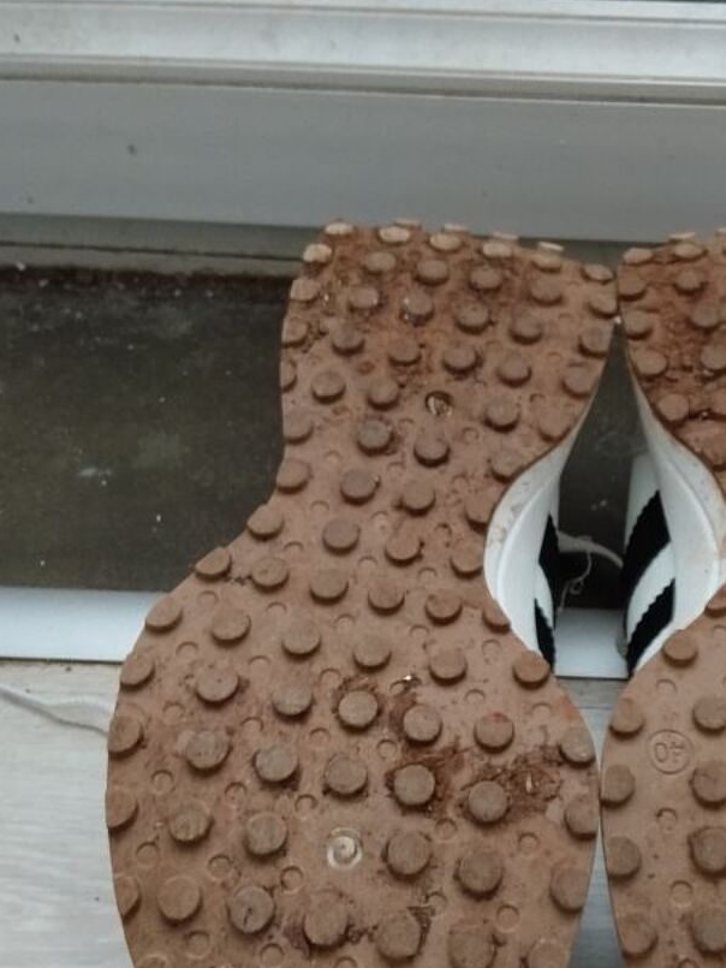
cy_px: 581
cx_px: 546
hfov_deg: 29.8
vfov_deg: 39.5
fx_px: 1342
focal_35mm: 48
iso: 320
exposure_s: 1/25
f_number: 1.8
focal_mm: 3.96
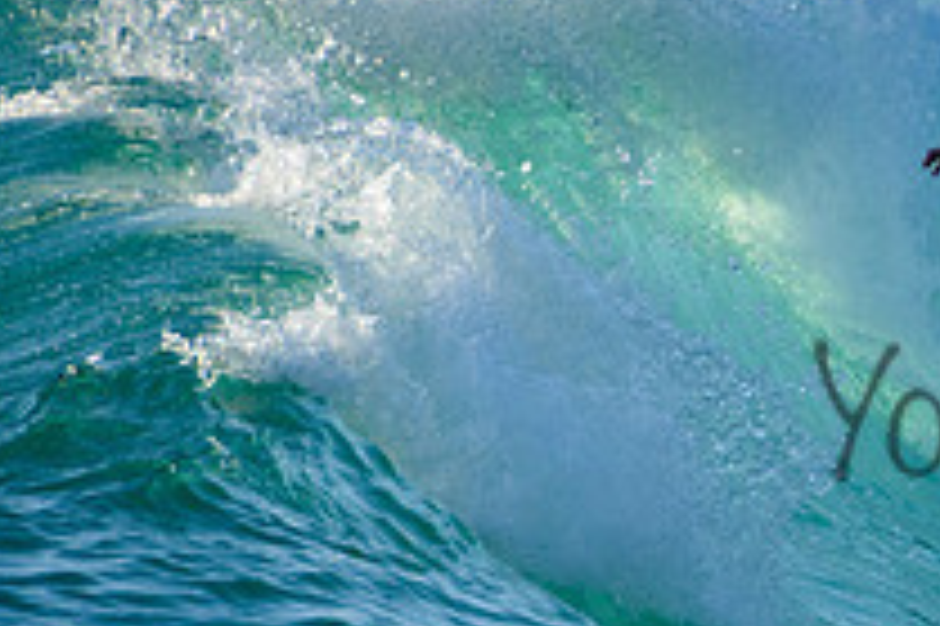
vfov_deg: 0.8
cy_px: 372
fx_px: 44248
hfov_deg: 1.2
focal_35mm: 1696
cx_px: 1277
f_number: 5.6
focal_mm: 400
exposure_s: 1/2000
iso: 450
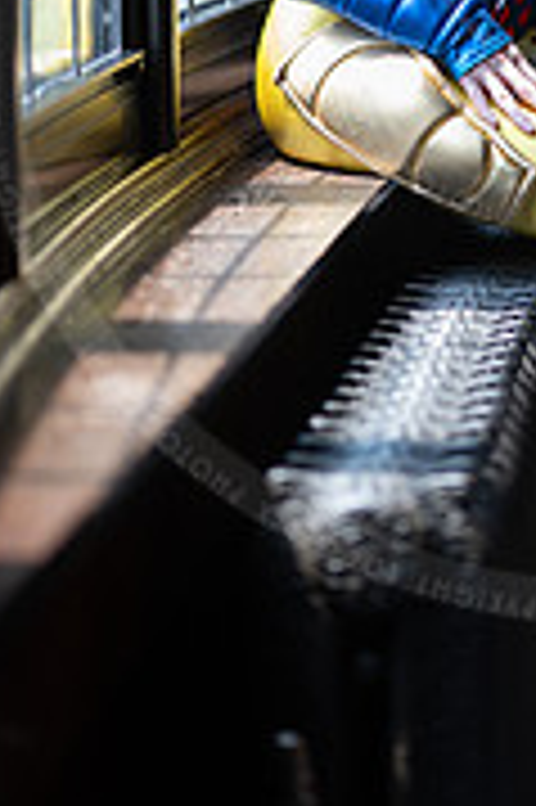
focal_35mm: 126
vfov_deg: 16.0
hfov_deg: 10.7
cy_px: 41
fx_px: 2819
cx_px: 577
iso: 80
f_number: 1.2
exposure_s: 1/400
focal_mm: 50
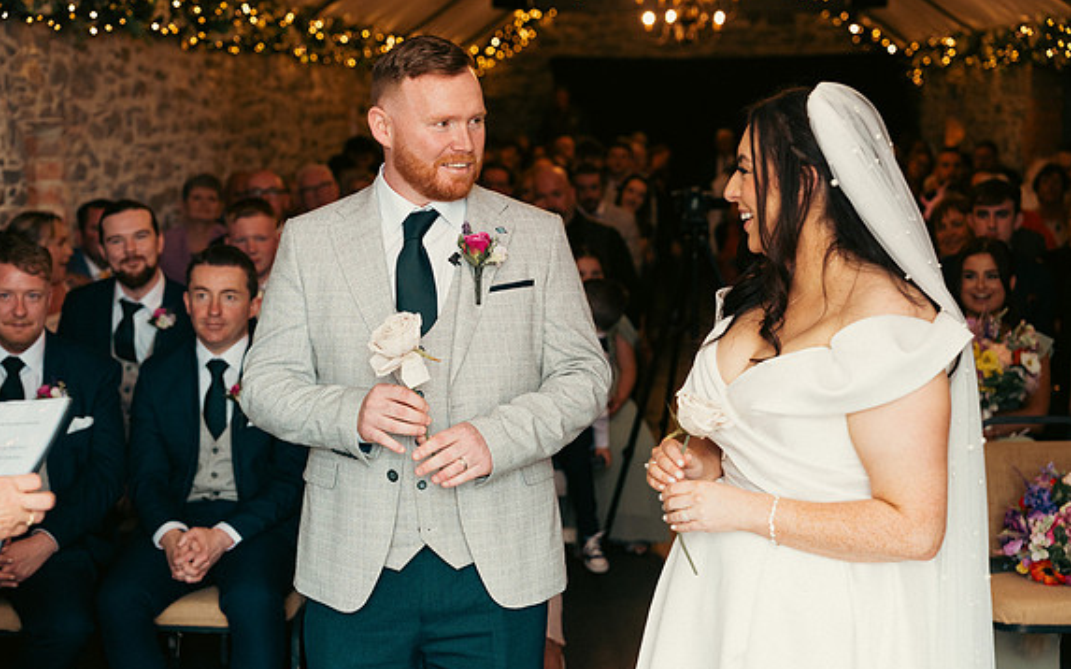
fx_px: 1897
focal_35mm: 65
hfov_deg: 31.5
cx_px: 531
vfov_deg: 20.0
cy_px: 356
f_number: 3.5
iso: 800
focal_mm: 63
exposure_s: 1/160
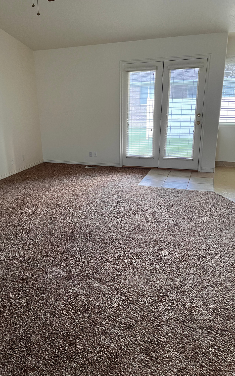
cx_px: 93
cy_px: 185
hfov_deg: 44.3
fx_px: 287
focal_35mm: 28
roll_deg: +2.2
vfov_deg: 66.5
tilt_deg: -18.5
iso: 500
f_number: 1.5
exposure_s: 1/60
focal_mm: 5.7
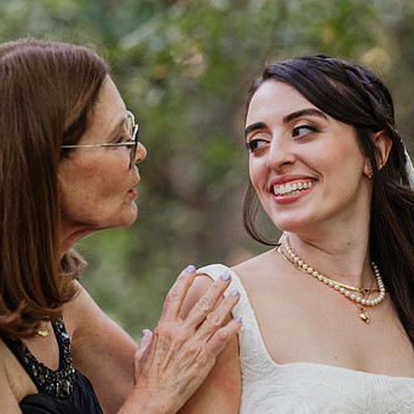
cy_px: 222
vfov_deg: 7.8
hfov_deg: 7.8
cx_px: 182
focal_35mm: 223
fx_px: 3017
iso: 1600
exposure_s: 1/250
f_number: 3.5
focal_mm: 155
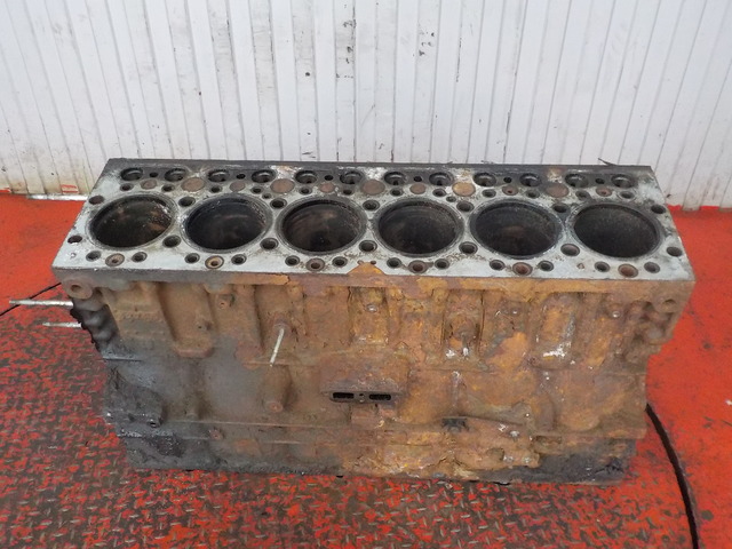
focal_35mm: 30
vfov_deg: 46.8
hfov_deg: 60.0
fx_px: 634
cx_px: 366
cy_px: 274
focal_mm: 4.1
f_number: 3.3
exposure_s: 1/125
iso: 800
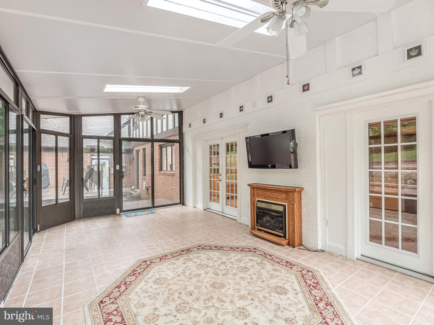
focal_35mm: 16
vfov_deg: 78.1
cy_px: 162
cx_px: 217
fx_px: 201
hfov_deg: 94.5
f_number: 5
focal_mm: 8
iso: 100
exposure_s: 1/30
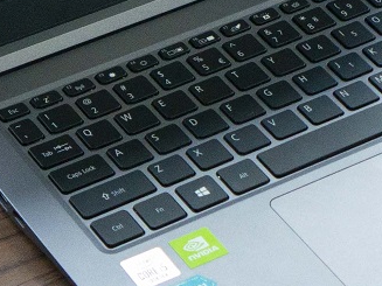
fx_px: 2100
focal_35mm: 190
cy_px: -30
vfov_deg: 7.7
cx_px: 181
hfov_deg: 10.4
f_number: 4
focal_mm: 27
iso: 1600
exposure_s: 1/800
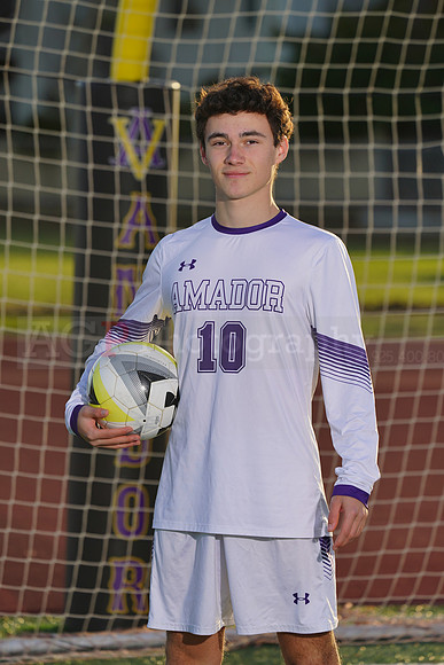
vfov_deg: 6.4
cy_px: 332
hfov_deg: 4.2
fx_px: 5990
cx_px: 222
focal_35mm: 324
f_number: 8
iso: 100
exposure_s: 1/200
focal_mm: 324
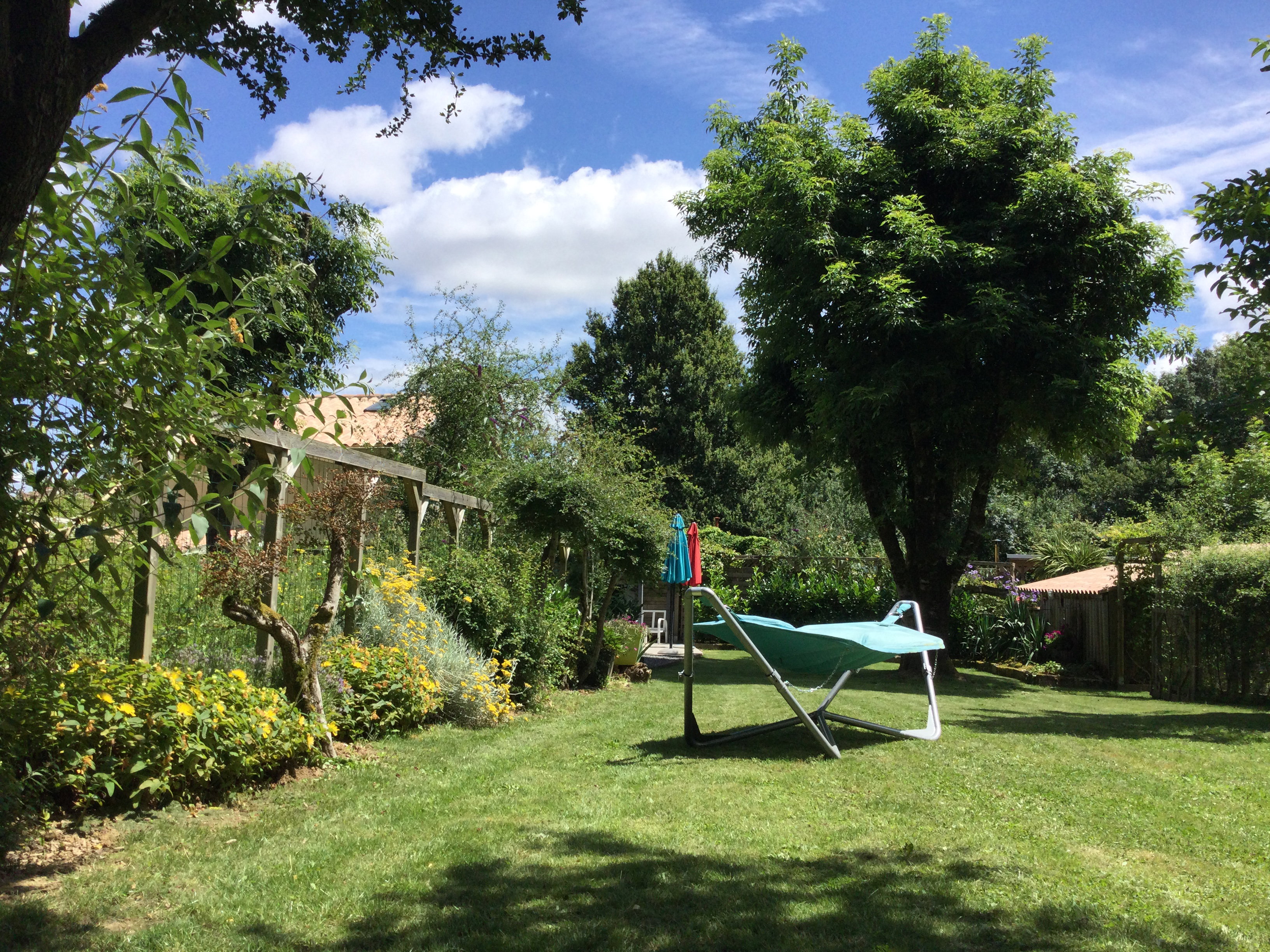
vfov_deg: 45.4
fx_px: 1137
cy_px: 476
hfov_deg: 58.4
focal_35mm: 31
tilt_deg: +4.9
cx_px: 635
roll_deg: -2.0
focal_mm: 3.3
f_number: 2.4
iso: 25
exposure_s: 1/1274
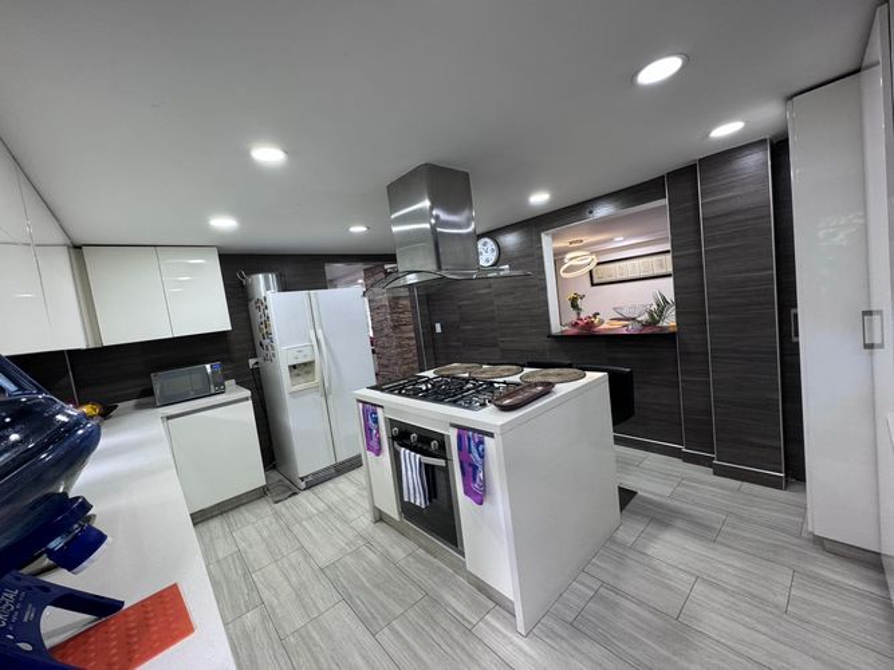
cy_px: 335
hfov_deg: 102.1
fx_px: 362
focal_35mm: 14
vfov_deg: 85.7
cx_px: 447
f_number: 2.2
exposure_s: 1/60
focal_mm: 2.22
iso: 200
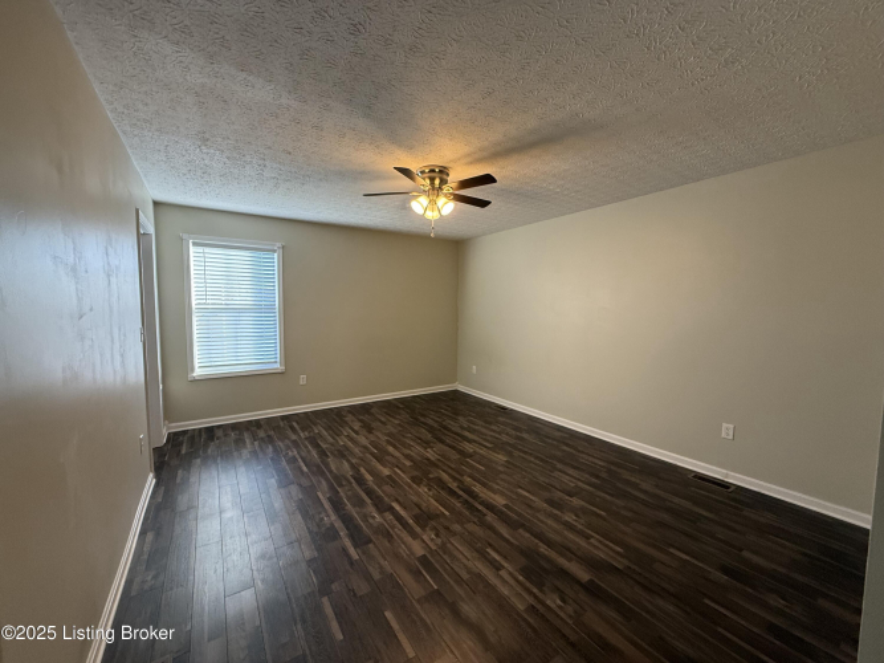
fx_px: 357
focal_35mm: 14
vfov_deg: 85.7
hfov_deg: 102.1
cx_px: 442
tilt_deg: -3.4
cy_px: 332
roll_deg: +0.0
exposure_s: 1/120
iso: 320
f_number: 2.2
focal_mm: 2.22
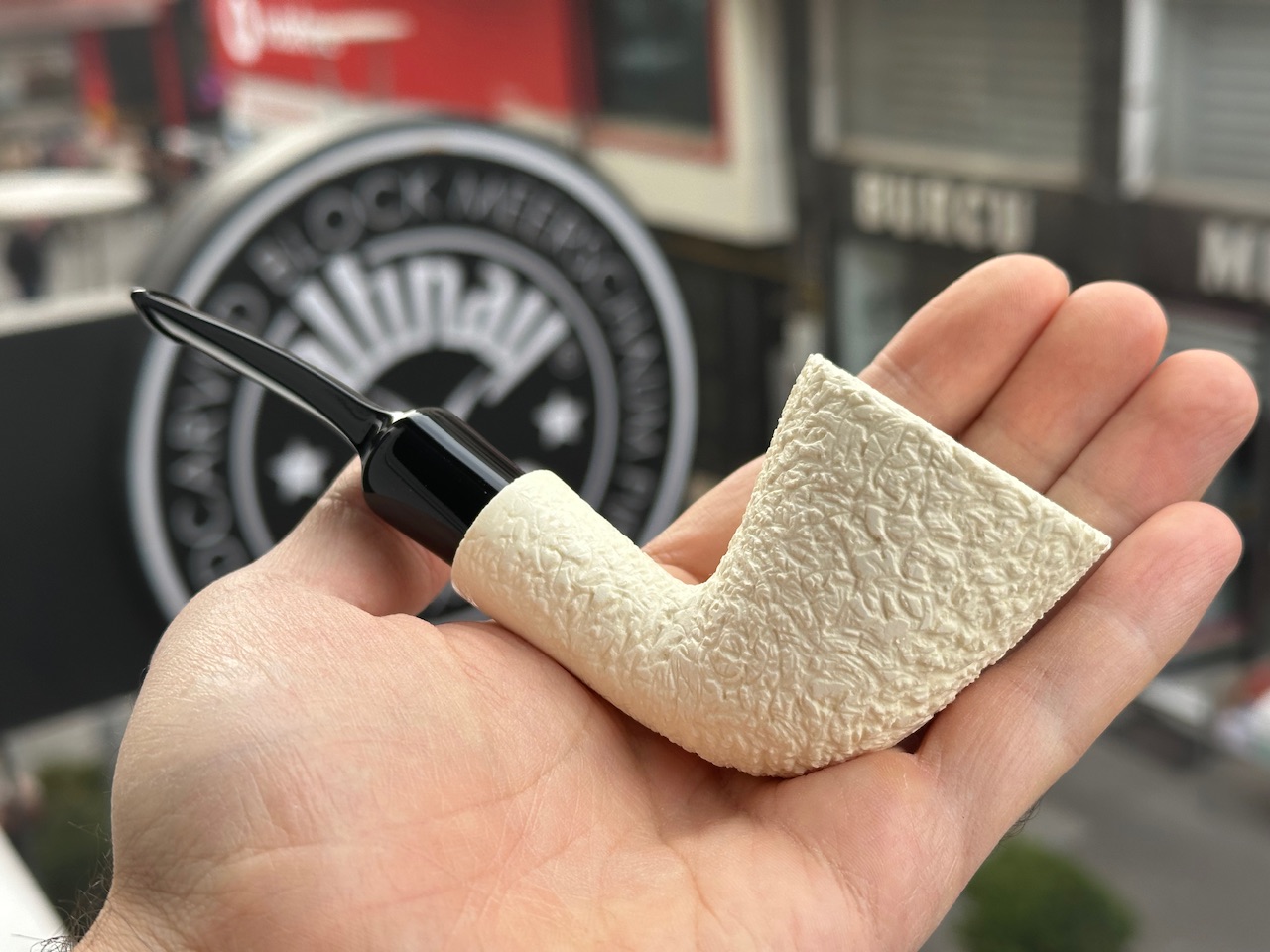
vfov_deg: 30.3
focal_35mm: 48
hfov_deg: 39.7
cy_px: 476
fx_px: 1761
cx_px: 635
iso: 64
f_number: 1.78
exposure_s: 1/709
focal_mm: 6.86
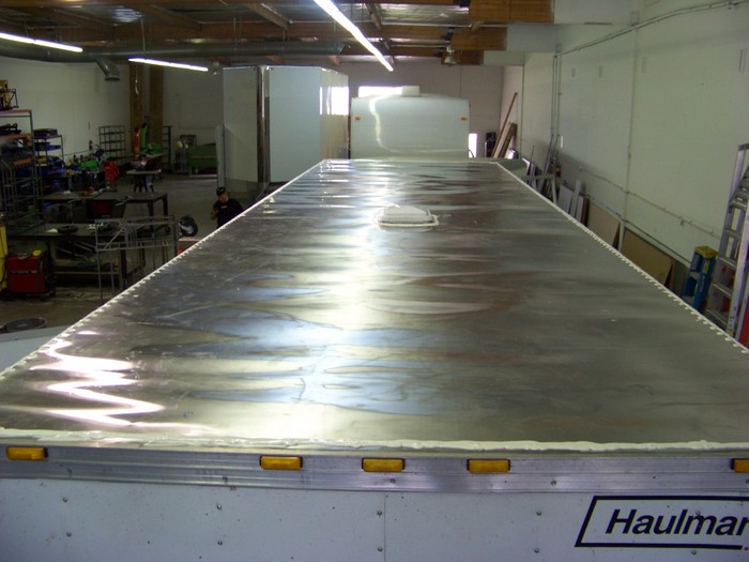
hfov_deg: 51.4
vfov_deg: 39.7
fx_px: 779
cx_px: 374
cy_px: 281
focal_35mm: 36
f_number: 2.8
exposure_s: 1/30
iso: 102
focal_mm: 5.85
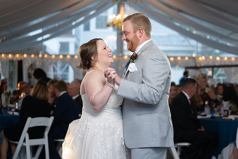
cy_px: 75
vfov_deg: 16.0
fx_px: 564
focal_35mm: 85
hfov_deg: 23.8
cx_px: 142
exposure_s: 1/250
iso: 500
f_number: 2.8
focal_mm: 70
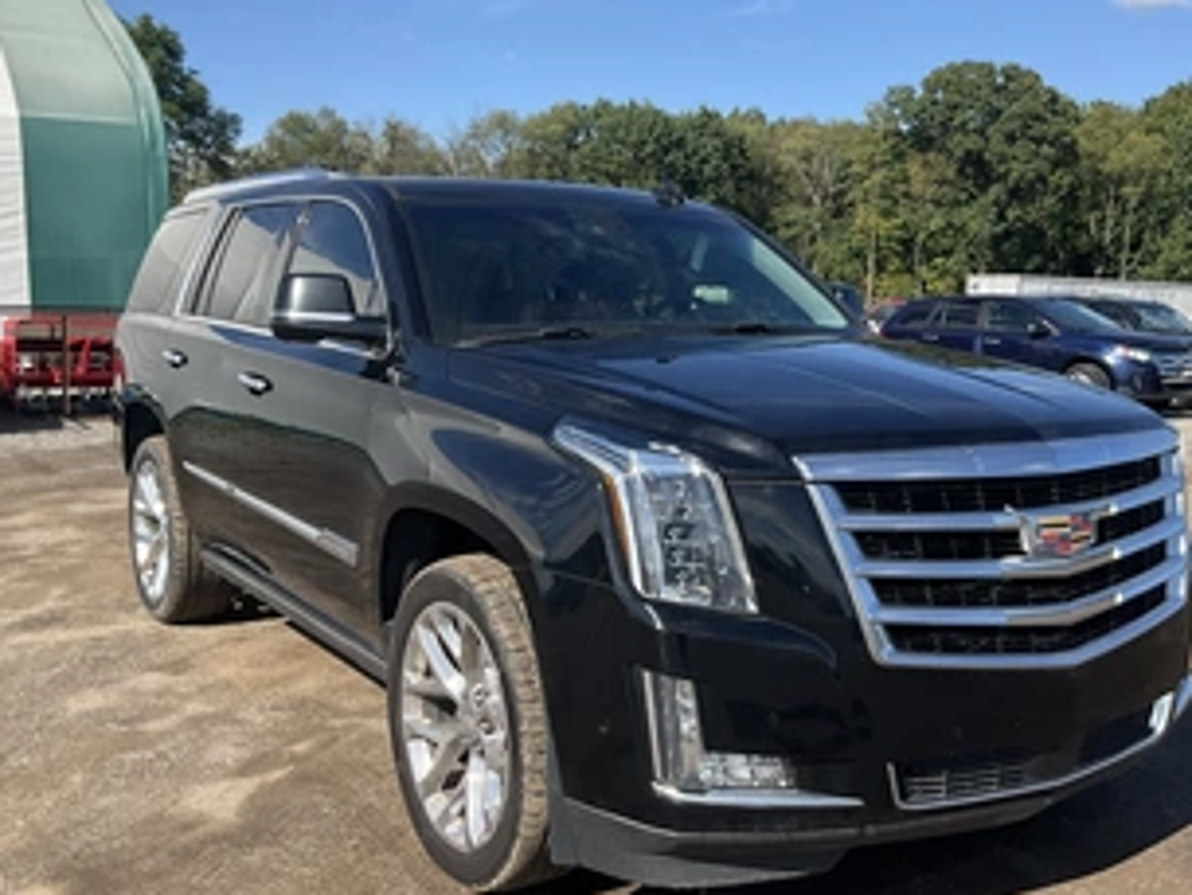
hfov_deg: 48.9
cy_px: 453
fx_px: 1309
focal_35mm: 38
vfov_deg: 37.7
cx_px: 629
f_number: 1.8
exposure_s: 1/1250
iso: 25
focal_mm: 3
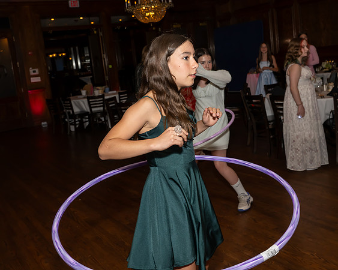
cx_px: 164
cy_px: 110
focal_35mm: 39
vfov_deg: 38.3
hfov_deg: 47.1
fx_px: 387
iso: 500
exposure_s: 1/250
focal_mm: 29
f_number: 7.1
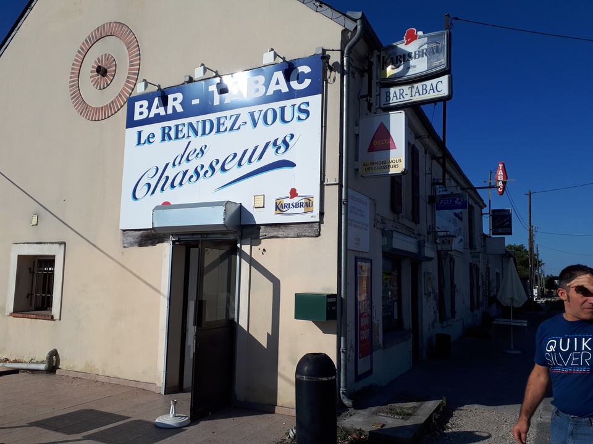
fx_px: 463
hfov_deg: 65.3
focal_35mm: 27
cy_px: 222
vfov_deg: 51.4
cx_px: 296
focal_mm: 3.6
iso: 40
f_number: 1.9
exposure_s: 1/3344
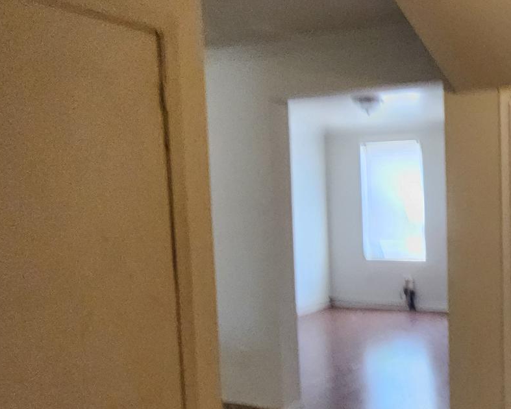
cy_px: 269
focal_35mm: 33
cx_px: 523
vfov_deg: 44.0
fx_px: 499
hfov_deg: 45.0
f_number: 2.2
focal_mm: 2.2
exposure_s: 1/60
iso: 400
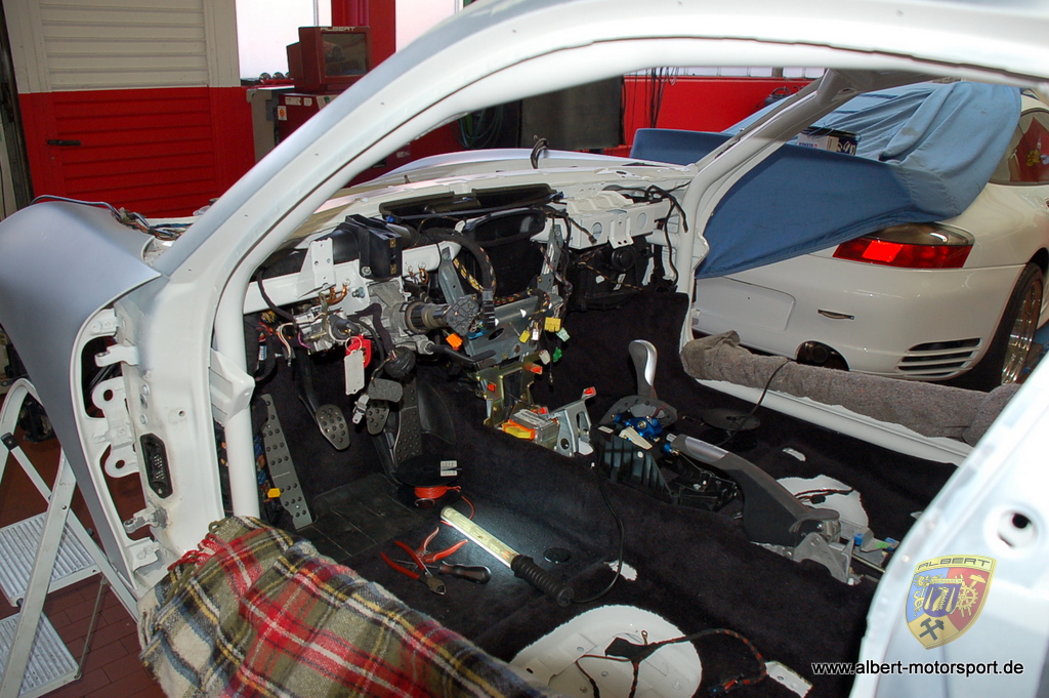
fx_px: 873
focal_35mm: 30
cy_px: 349
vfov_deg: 43.5
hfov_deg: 62.0
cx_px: 524
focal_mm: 20
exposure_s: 1/60
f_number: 3.5
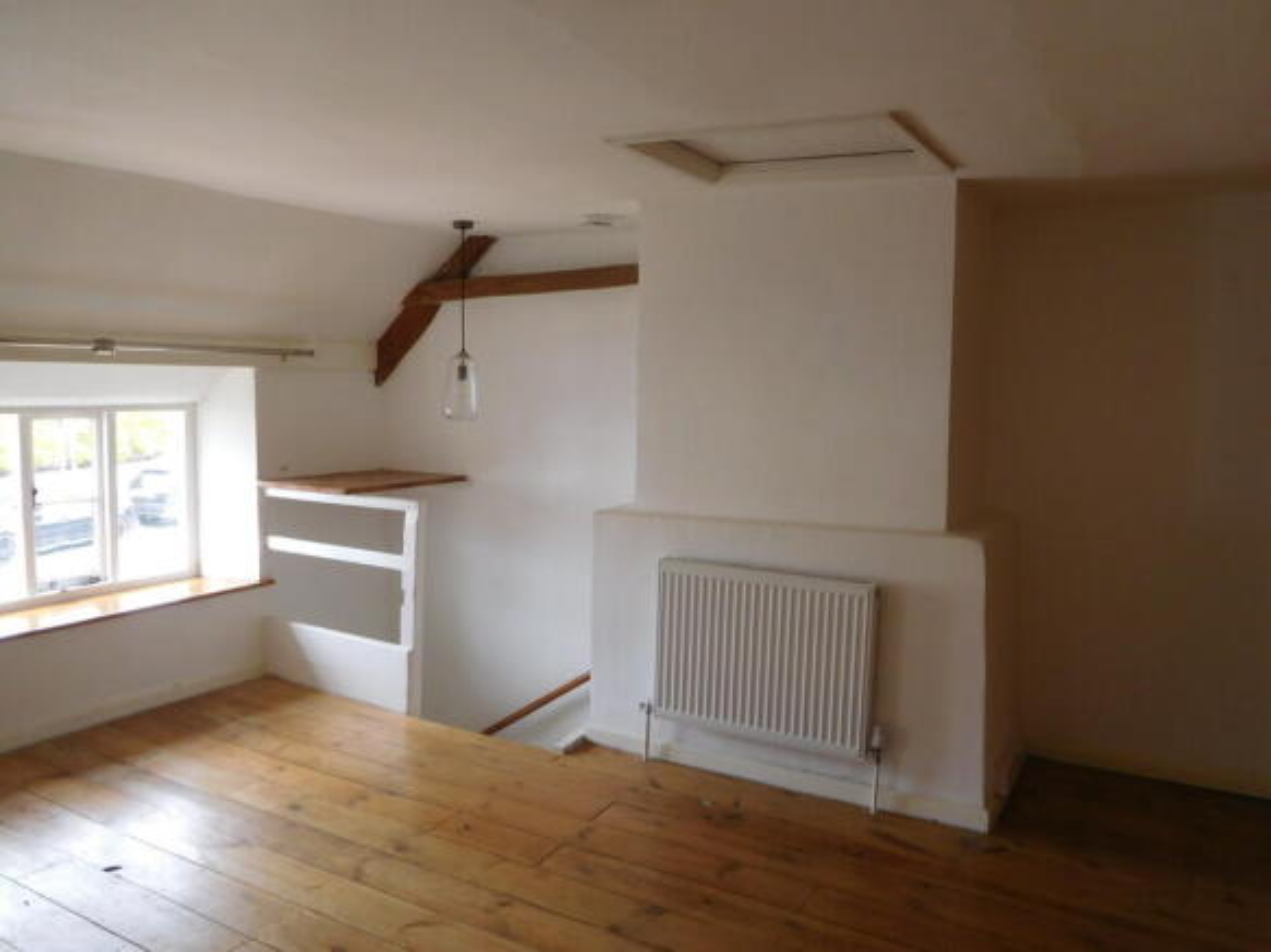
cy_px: 476
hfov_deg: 69.4
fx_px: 918
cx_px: 636
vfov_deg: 54.9
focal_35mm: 25
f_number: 3.4
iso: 125
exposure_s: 1/40
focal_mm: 4.5
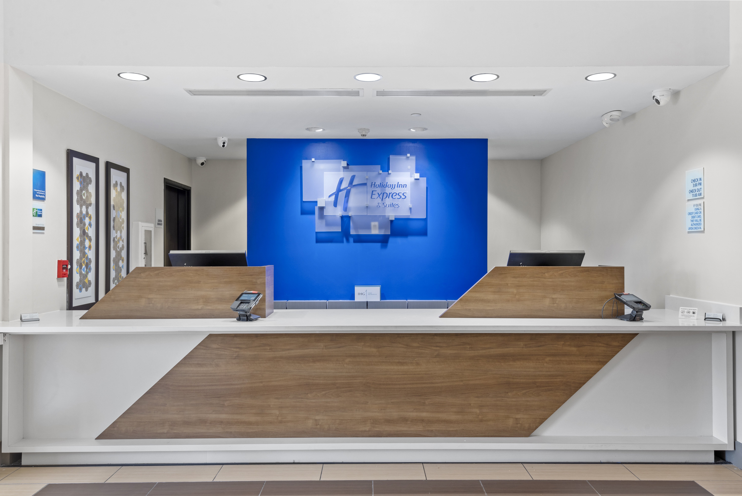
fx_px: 577
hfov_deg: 65.5
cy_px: 248
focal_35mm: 28
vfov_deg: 46.4
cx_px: 371
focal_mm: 28
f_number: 8
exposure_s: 1/1.43
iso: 560
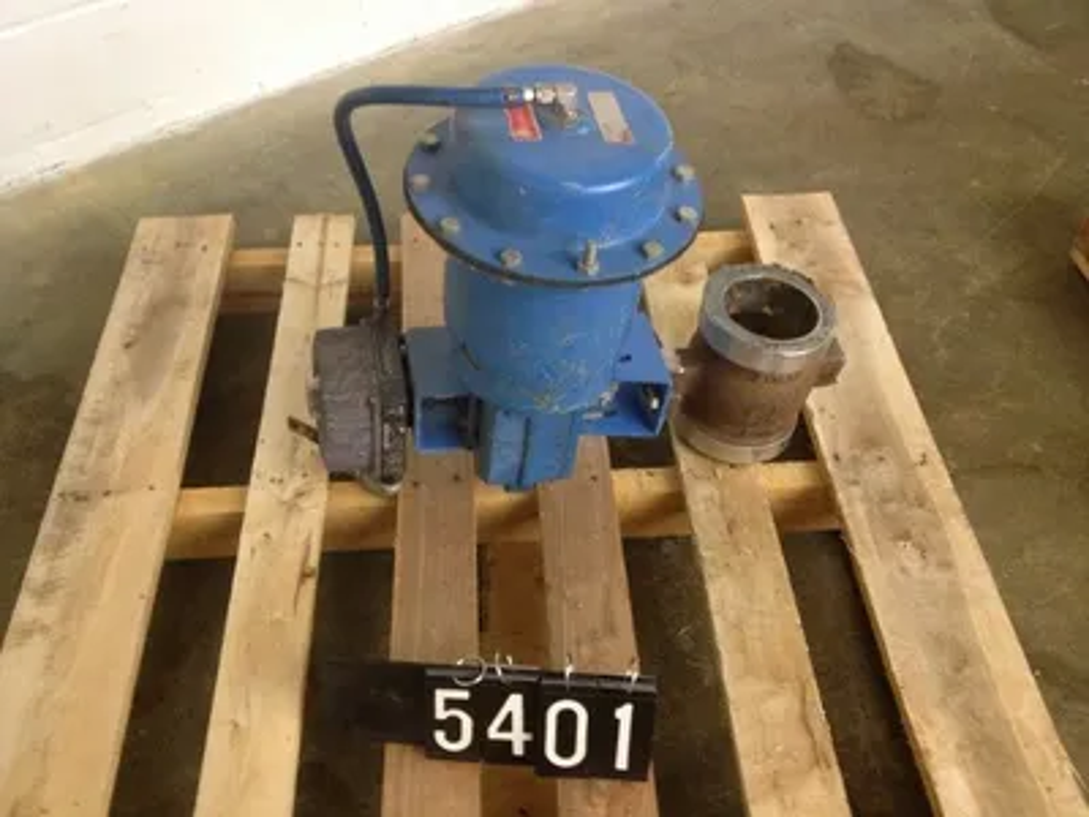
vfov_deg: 40.7
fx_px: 1101
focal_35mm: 35
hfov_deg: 52.6
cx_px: 544
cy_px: 408
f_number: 2.4
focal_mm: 4.28
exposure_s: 1/20
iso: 250
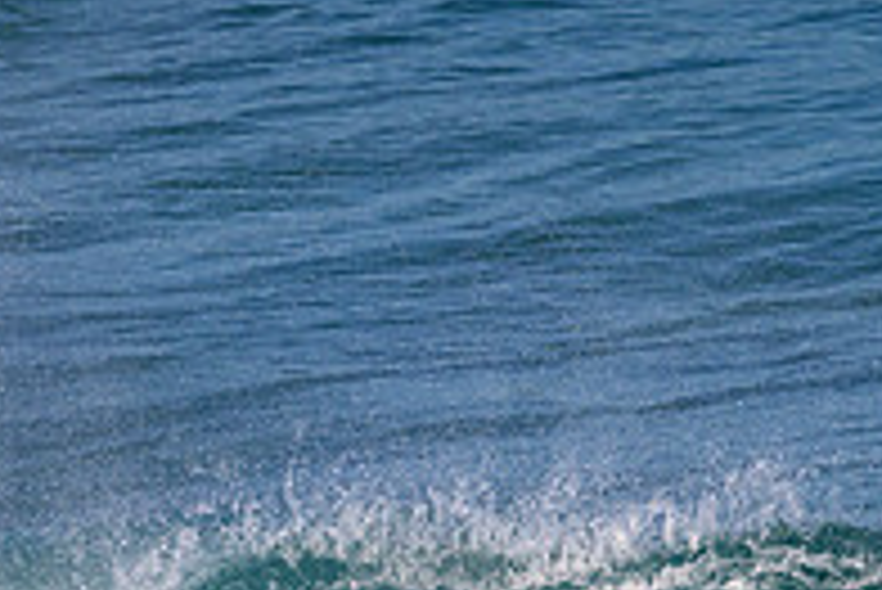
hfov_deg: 1.6
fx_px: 31260
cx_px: 410
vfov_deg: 1.1
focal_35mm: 1275
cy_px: 867
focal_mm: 430
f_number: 11
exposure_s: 1/2000
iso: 1100
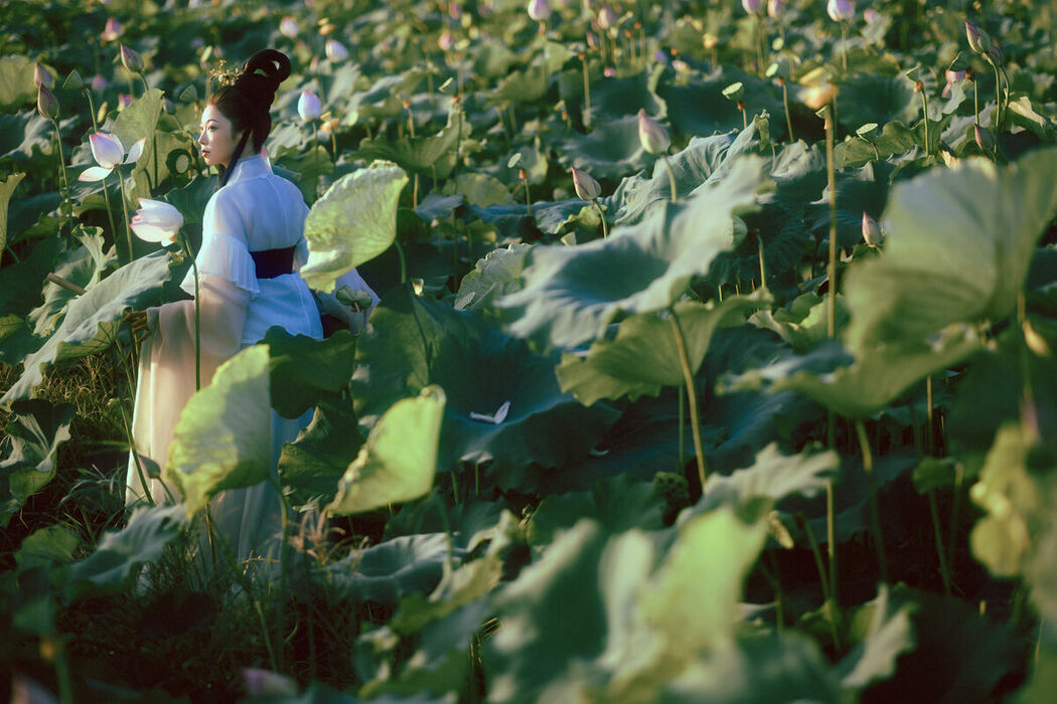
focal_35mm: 85
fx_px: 2495
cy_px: 352
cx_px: 528
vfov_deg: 16.1
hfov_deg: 23.9
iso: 100
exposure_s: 1/1250
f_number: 1.8
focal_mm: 85
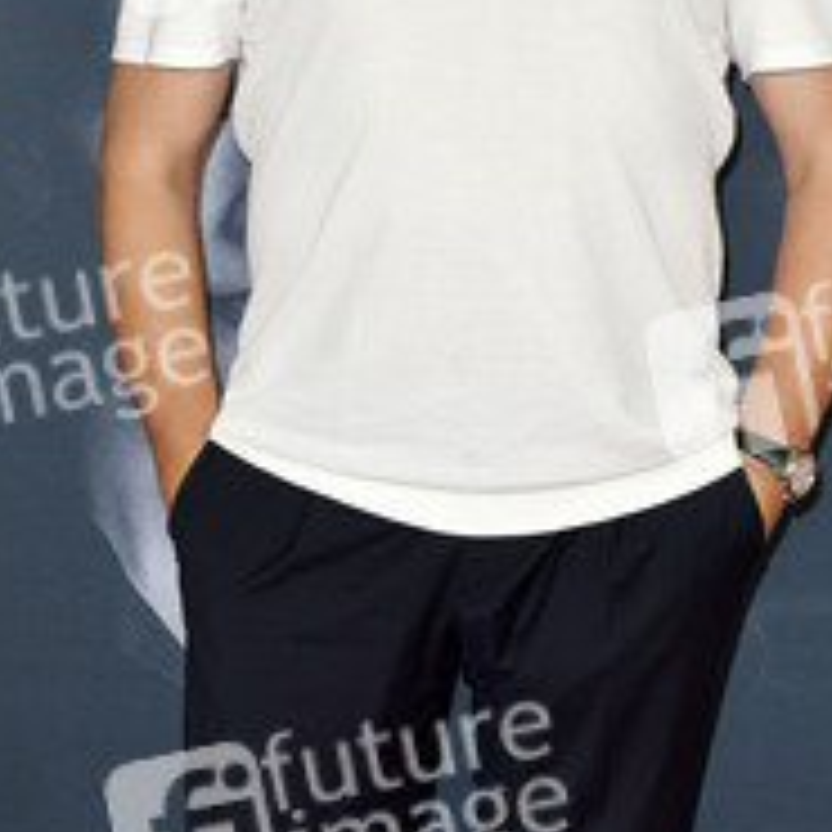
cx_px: 468
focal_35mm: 110
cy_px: 135
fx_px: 2991
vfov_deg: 15.7
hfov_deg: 15.8
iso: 640
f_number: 7.1
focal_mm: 60
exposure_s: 1/250
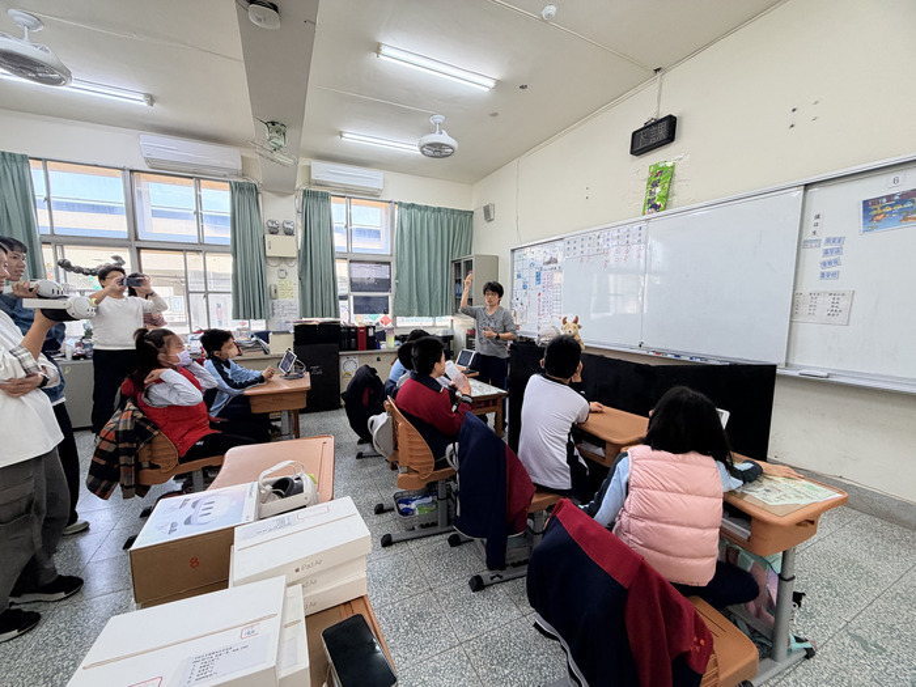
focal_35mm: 14
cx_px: 458
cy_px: 344
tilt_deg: -6.4
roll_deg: -0.1
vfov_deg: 85.7
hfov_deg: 102.1
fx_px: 370
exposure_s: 1/120
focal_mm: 2.22
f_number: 2.2
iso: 125
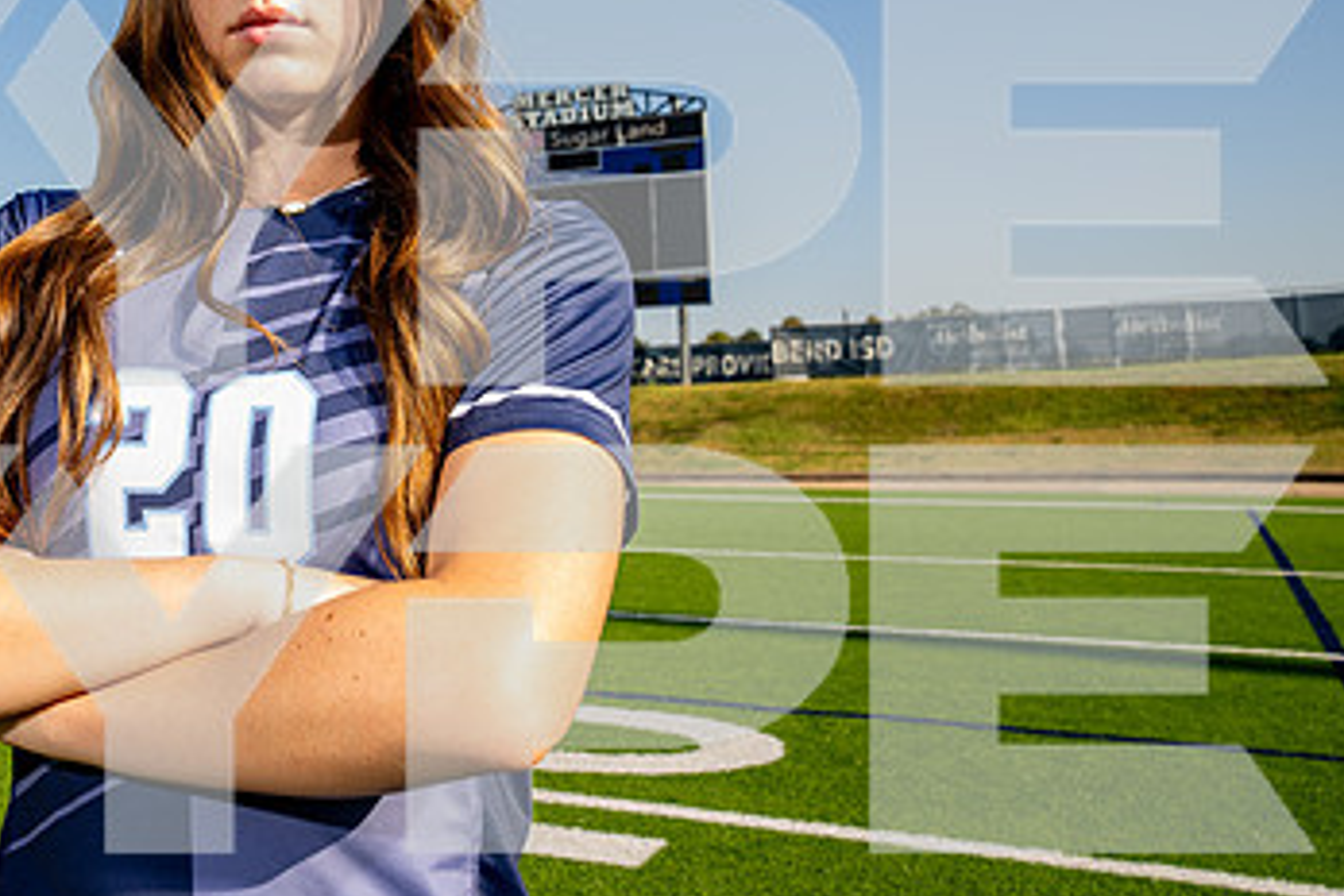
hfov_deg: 46.8
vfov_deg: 32.5
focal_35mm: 40
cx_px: 344
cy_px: 183
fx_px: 1493
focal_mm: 24
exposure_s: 1/125
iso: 50
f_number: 7.1
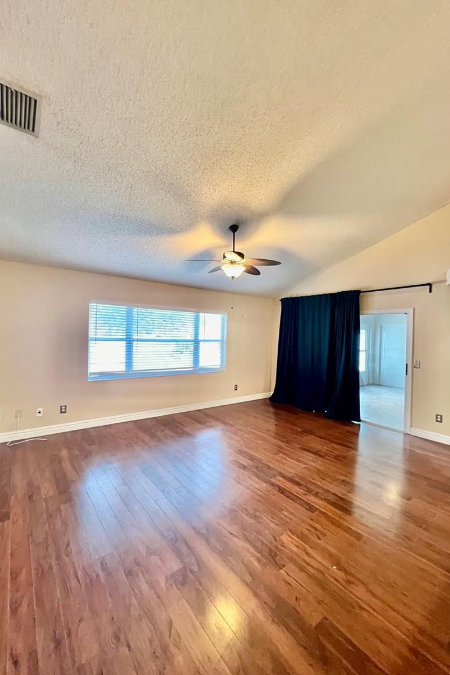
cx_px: 233
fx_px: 262
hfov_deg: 81.2
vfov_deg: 104.2
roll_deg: -0.6
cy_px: 340
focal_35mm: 14
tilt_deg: -0.9
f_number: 1.8
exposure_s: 1/40
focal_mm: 1.57
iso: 800
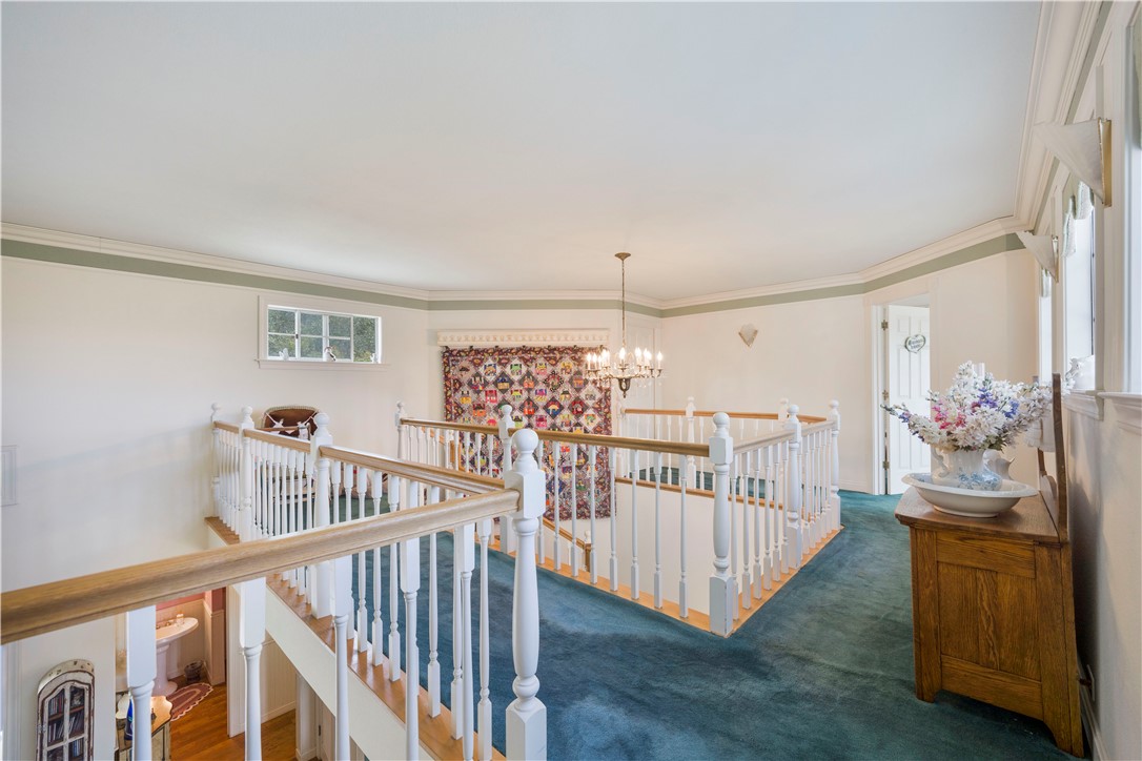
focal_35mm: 14
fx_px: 444
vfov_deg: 81.2
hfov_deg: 104.3
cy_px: 380
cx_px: 571
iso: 640
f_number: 7.1
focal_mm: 14
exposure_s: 1/13
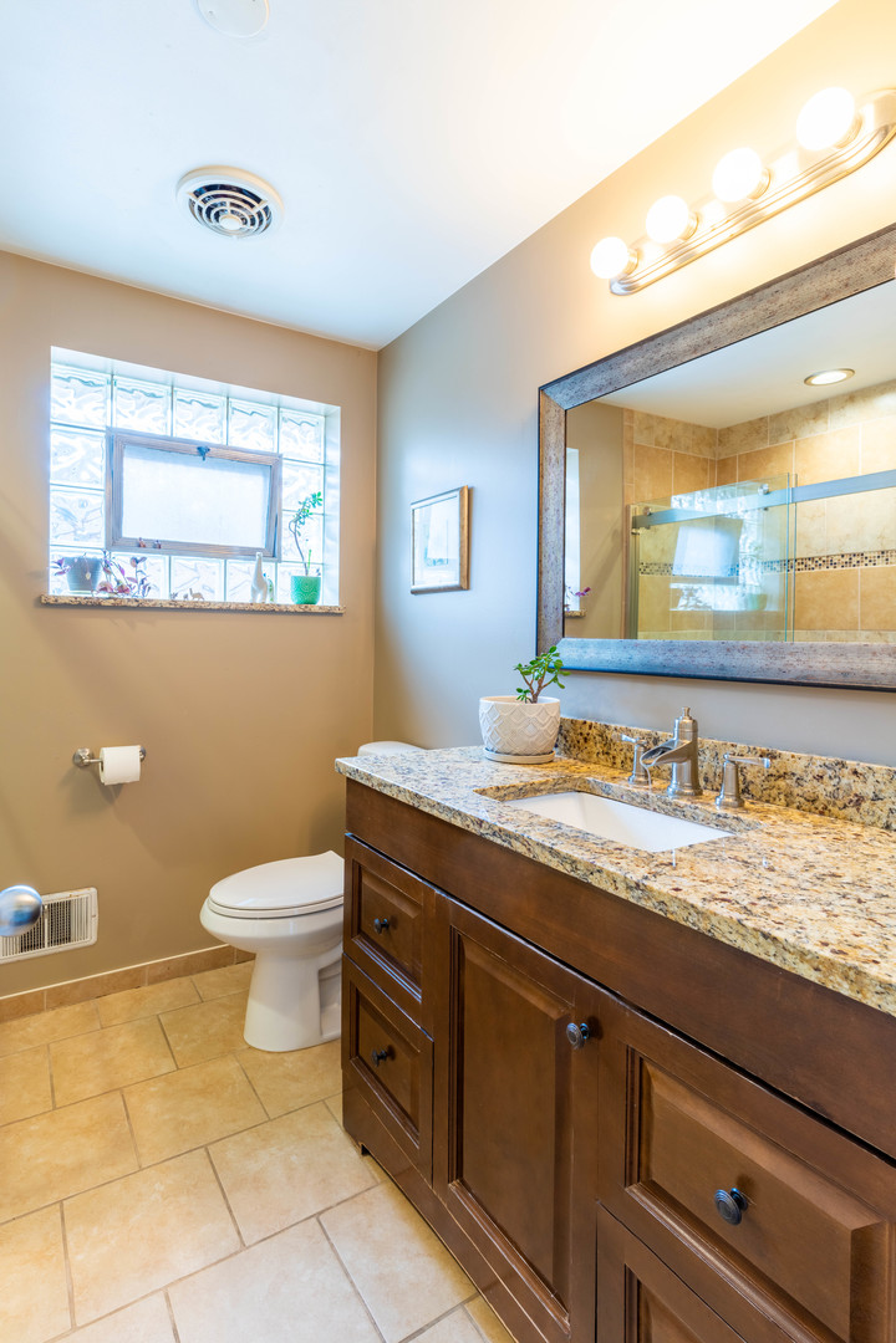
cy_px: 672
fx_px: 635
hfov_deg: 70.4
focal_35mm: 17
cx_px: 448
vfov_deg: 93.3
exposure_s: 1/20
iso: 160
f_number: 8
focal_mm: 17
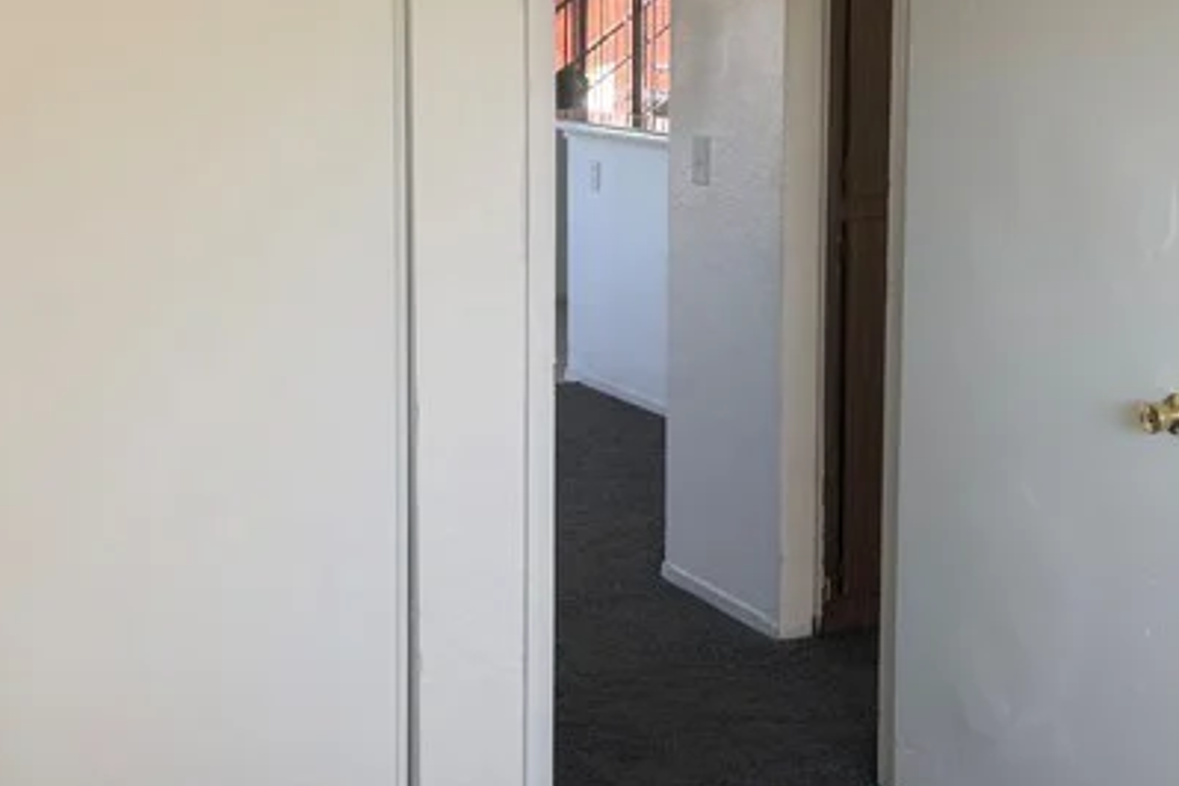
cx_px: 600
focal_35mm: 64
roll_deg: -0.9
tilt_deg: -6.9
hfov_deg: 31.4
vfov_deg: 21.1
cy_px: 233
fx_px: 2096
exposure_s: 1/125
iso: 50
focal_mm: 6.76
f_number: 1.78
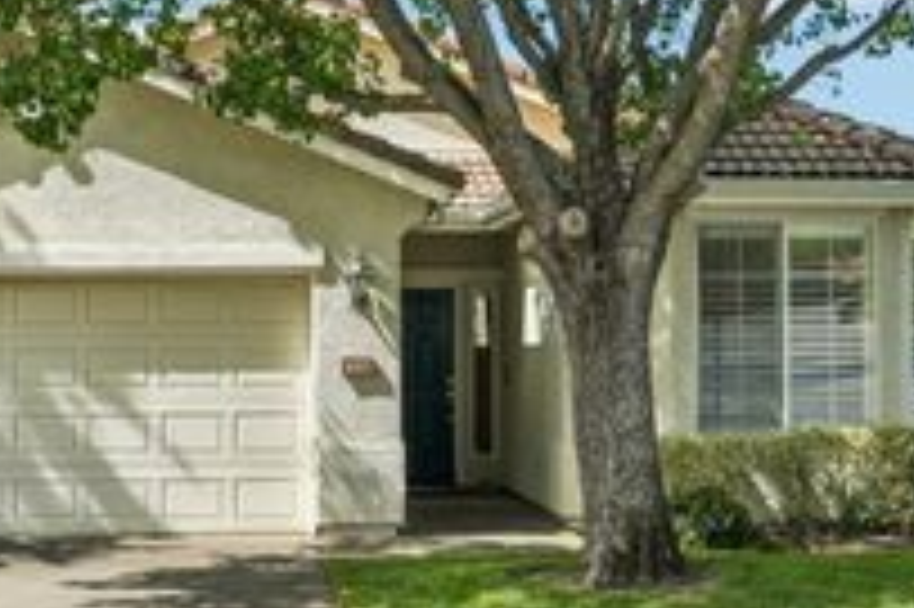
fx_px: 1908
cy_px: 390
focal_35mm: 75
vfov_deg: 18.1
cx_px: 261
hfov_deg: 26.7
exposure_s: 1/125
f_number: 8
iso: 100
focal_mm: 30.5
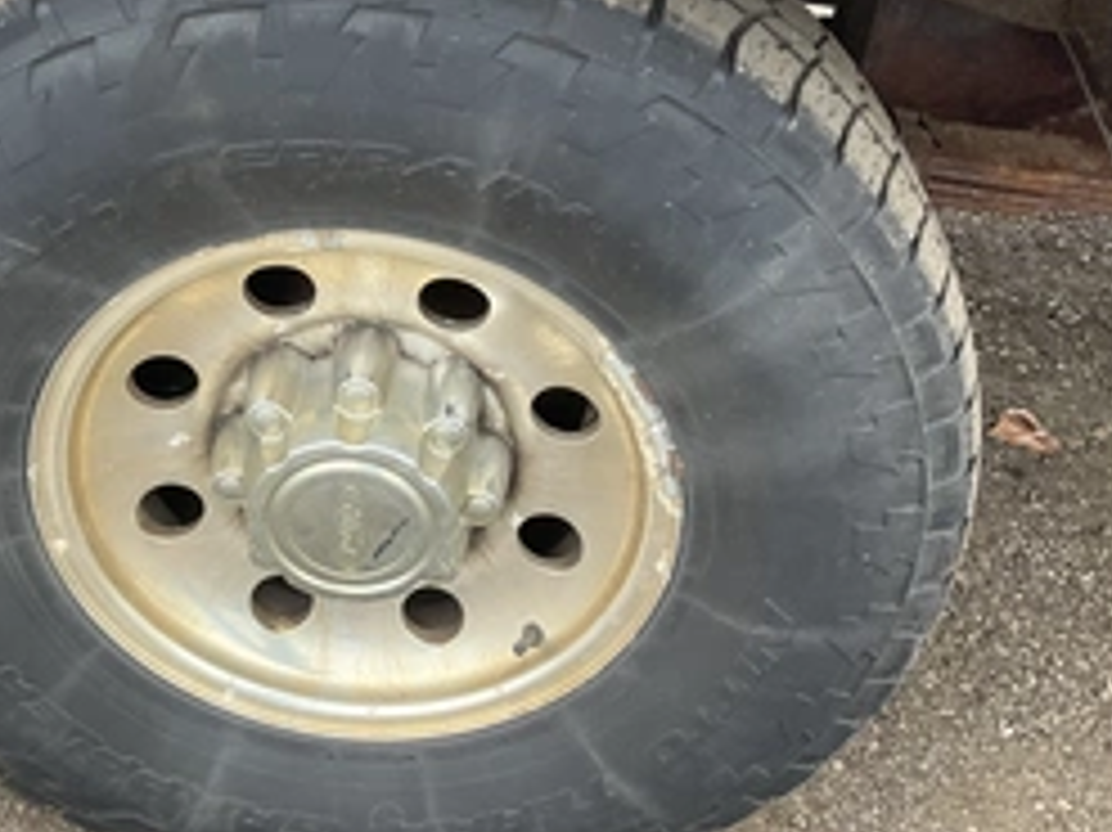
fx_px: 1509
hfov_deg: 40.2
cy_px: 373
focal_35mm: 47
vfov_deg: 30.8
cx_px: 423
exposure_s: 1/122
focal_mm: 3
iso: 50
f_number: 1.8
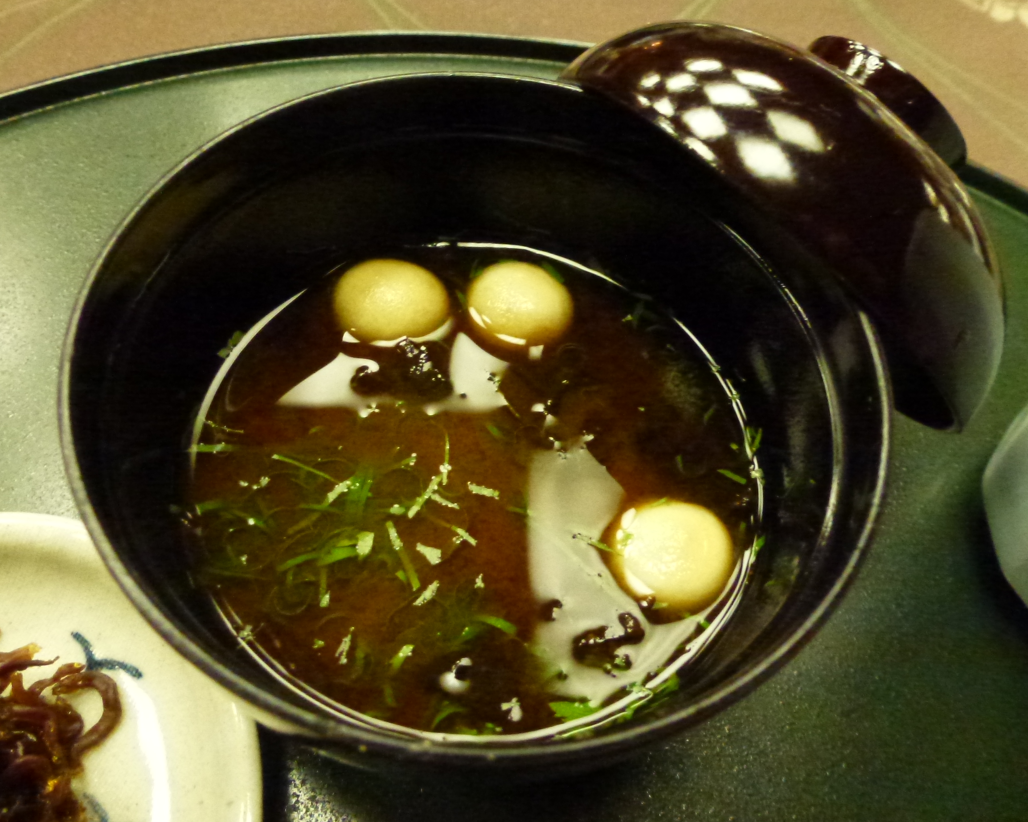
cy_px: 411
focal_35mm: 26
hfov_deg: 66.0
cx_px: 504
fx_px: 791
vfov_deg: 54.9
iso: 1600
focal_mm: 4.3
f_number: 3.3
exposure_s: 1/40
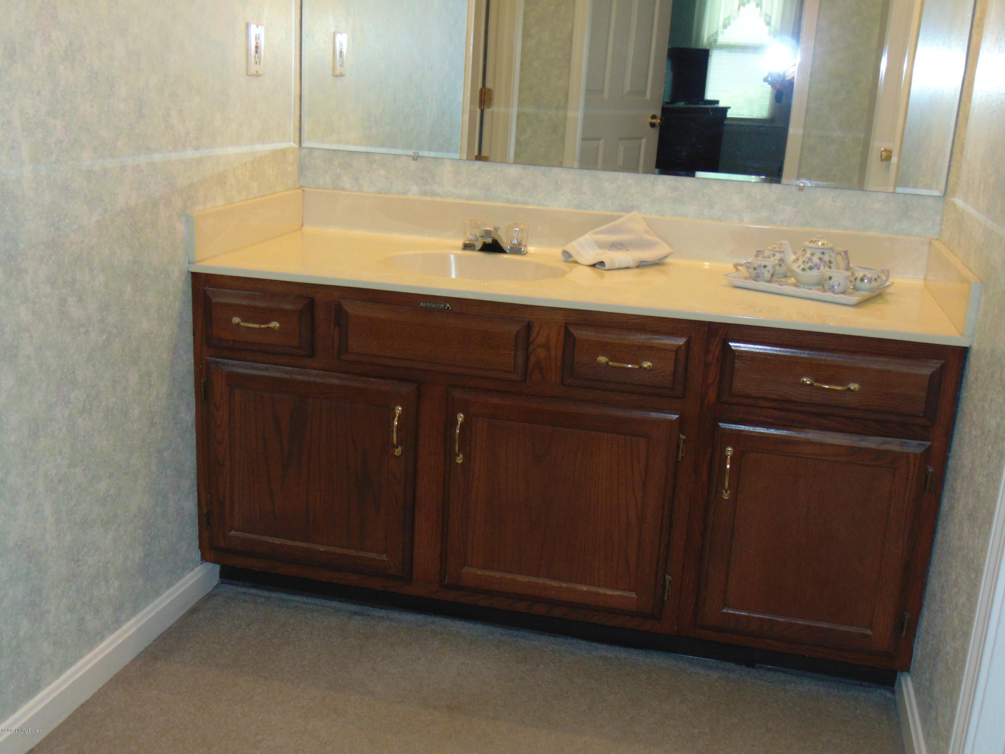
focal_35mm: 39
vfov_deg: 36.8
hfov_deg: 47.9
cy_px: 377
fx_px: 1132
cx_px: 502
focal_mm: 6.9
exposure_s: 1/60
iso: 200
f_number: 3.3
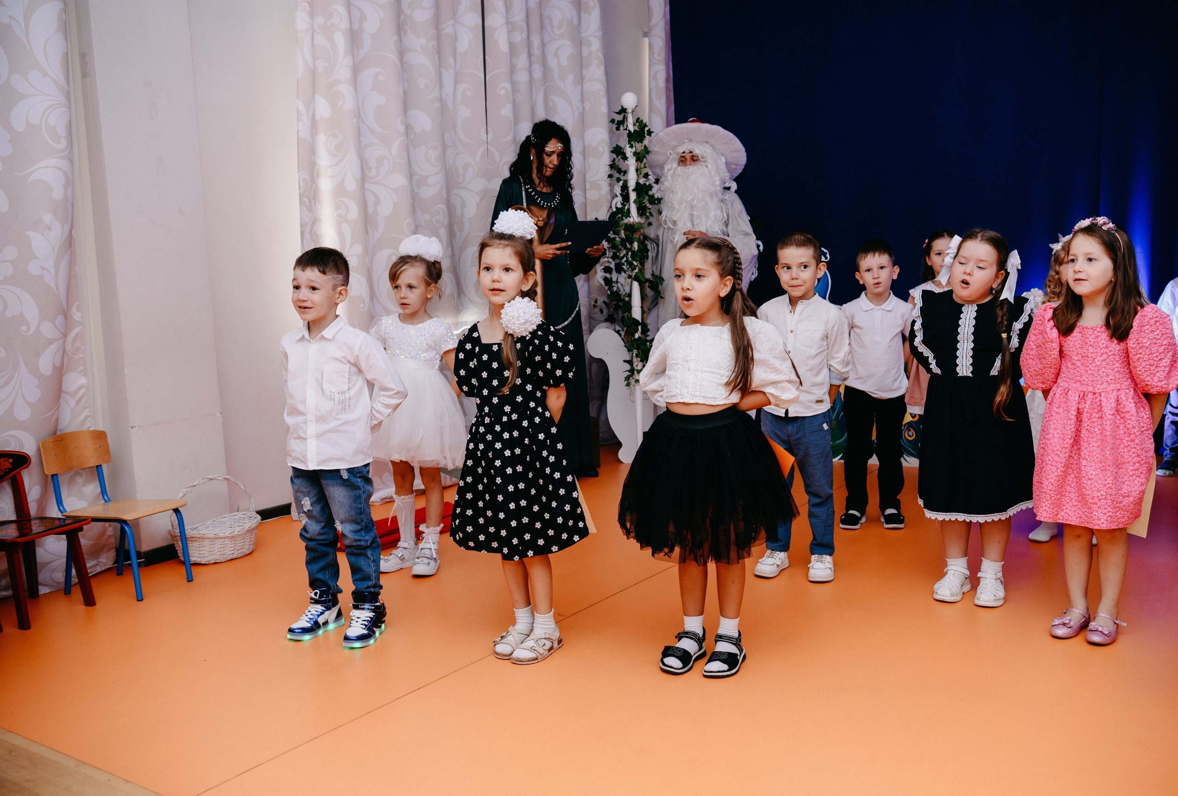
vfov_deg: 39.6
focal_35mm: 34
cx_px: 622
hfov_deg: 56.0
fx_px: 1107
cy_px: 415
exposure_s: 1/160
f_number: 4
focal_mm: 32
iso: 500
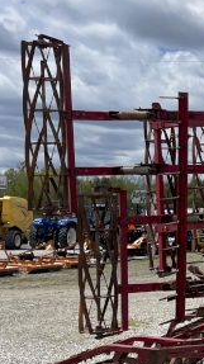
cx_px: 484
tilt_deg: +1.6
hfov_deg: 12.3
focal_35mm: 79
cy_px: 223
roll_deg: +0.0
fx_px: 761
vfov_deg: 26.8
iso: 32
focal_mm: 4.2
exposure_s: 1/6494
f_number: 1.6
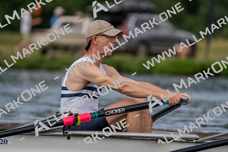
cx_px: 114
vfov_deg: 3.1
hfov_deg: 4.7
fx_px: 2768
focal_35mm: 437
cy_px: 76
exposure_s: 1/1600
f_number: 6.3
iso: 320
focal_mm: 437
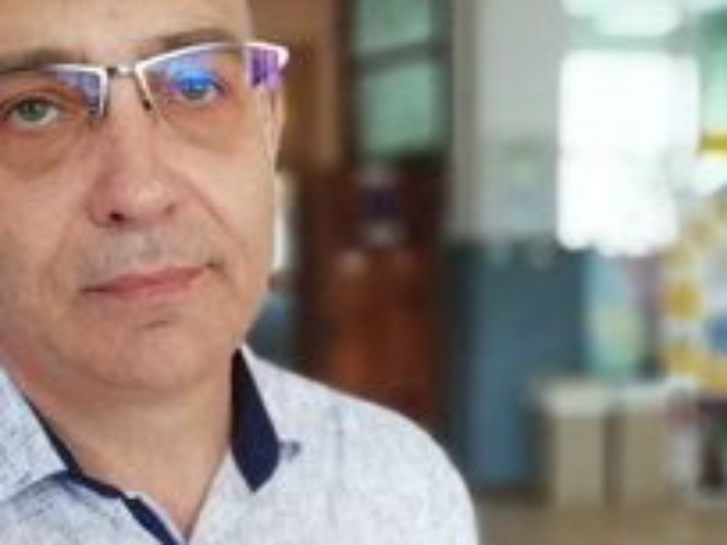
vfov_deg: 28.5
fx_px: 1071
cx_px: 200
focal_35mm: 51
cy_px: 342
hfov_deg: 36.8
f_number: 4
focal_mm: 3.46
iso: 125
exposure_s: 1/33.3
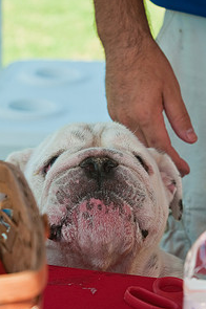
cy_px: 173
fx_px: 1574
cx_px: 78
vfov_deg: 11.2
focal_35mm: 183
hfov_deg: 7.5
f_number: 5.6
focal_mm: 80
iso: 200
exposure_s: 1/320
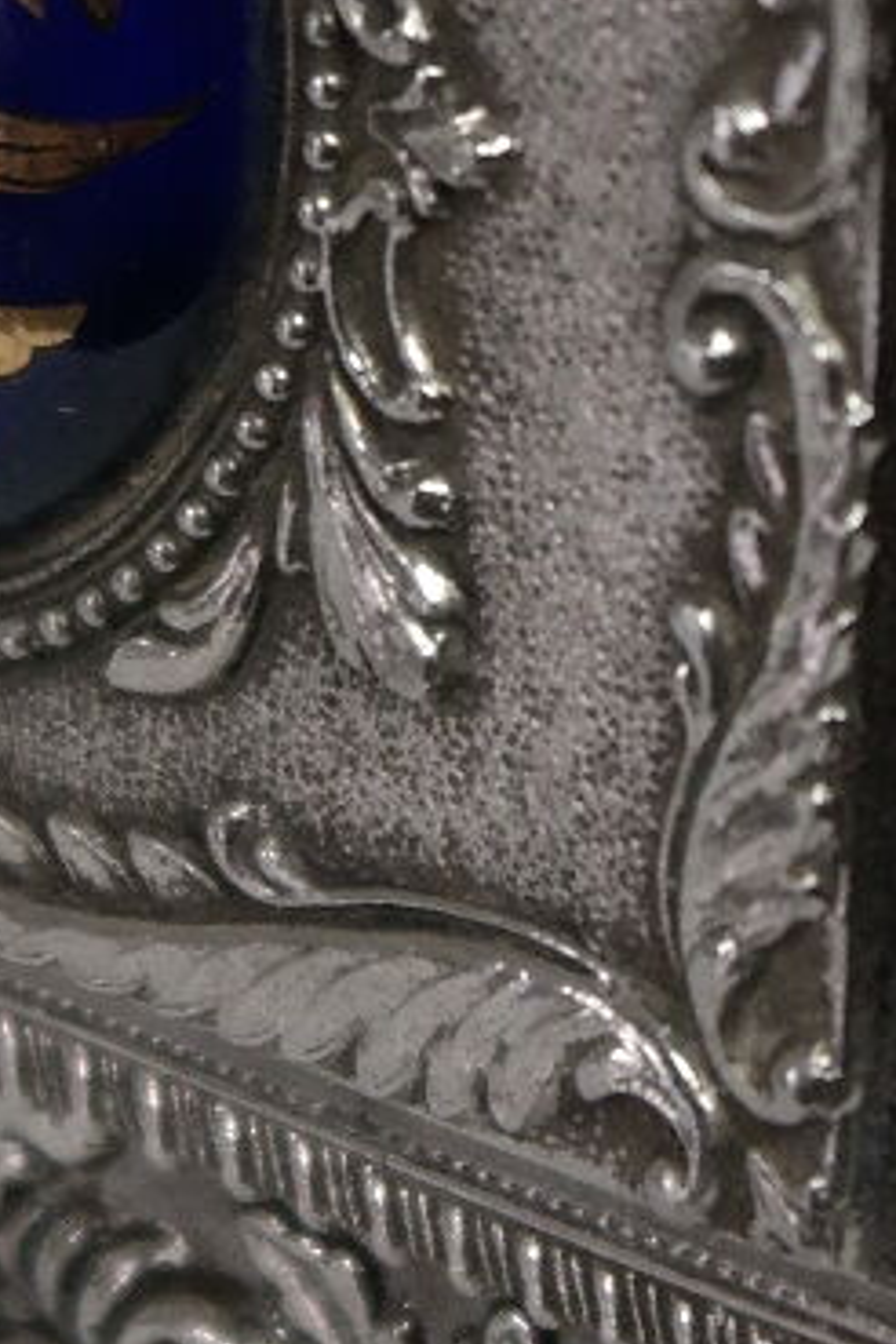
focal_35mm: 361
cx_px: 670
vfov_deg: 5.7
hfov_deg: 3.8
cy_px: -40
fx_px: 13476
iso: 800
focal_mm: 50
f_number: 5.6
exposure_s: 1/80
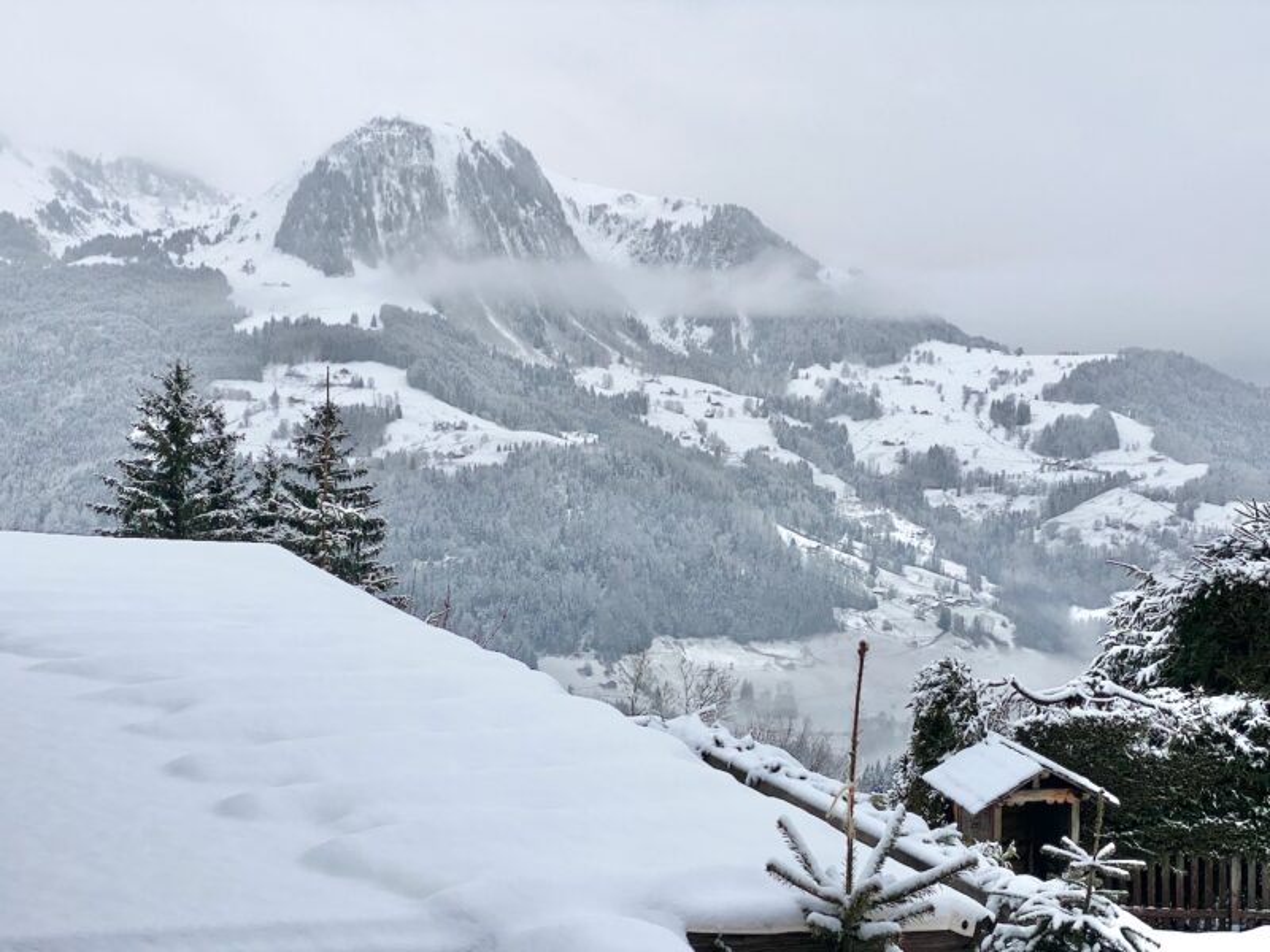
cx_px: 635
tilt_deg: -5.2
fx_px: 1908
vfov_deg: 28.0
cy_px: 476
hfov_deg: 36.8
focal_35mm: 52
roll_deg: -1.8
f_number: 2
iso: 64
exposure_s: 1/121
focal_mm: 6
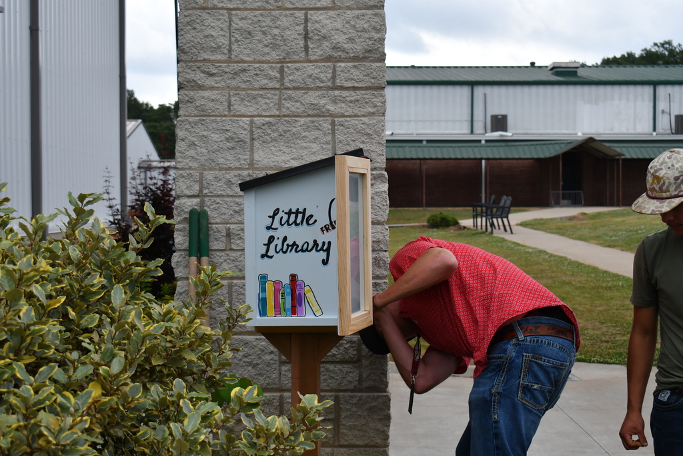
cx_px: 342
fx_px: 1138
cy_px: 228
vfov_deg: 22.6
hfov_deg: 33.4
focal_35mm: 60
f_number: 5.6
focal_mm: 40
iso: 400
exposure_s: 1/1600
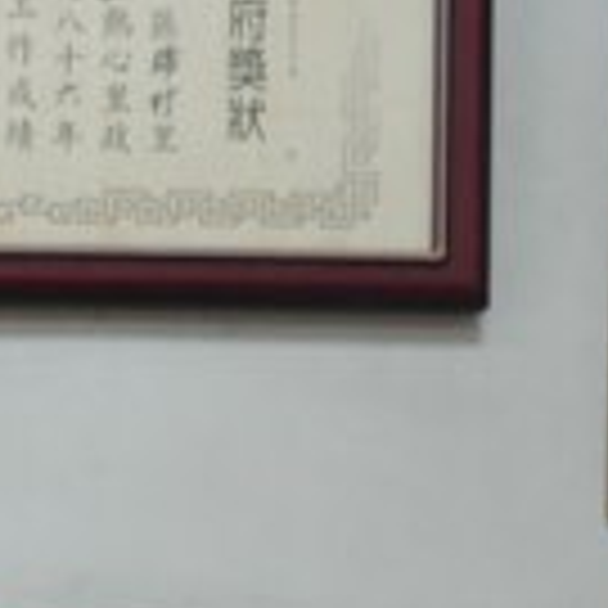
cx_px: -2500
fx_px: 8028
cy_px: 1446
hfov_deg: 3.9
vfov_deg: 4.3
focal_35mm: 404
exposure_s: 1/50
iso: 320
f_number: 2.8
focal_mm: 26
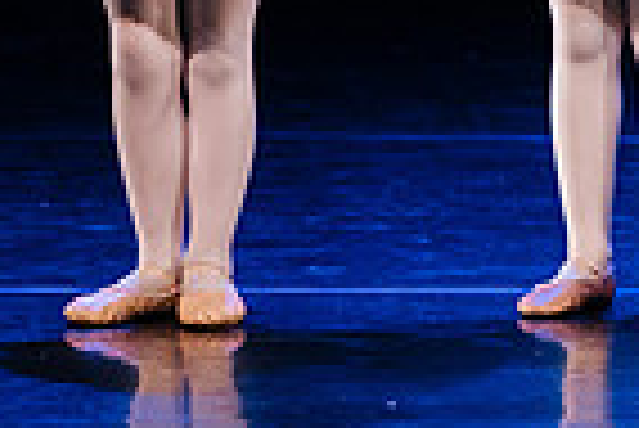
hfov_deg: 2.4
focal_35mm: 850
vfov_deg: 1.6
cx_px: 1410
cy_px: -415
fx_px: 15103
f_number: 2.8
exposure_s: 1/500
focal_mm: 167
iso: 1250
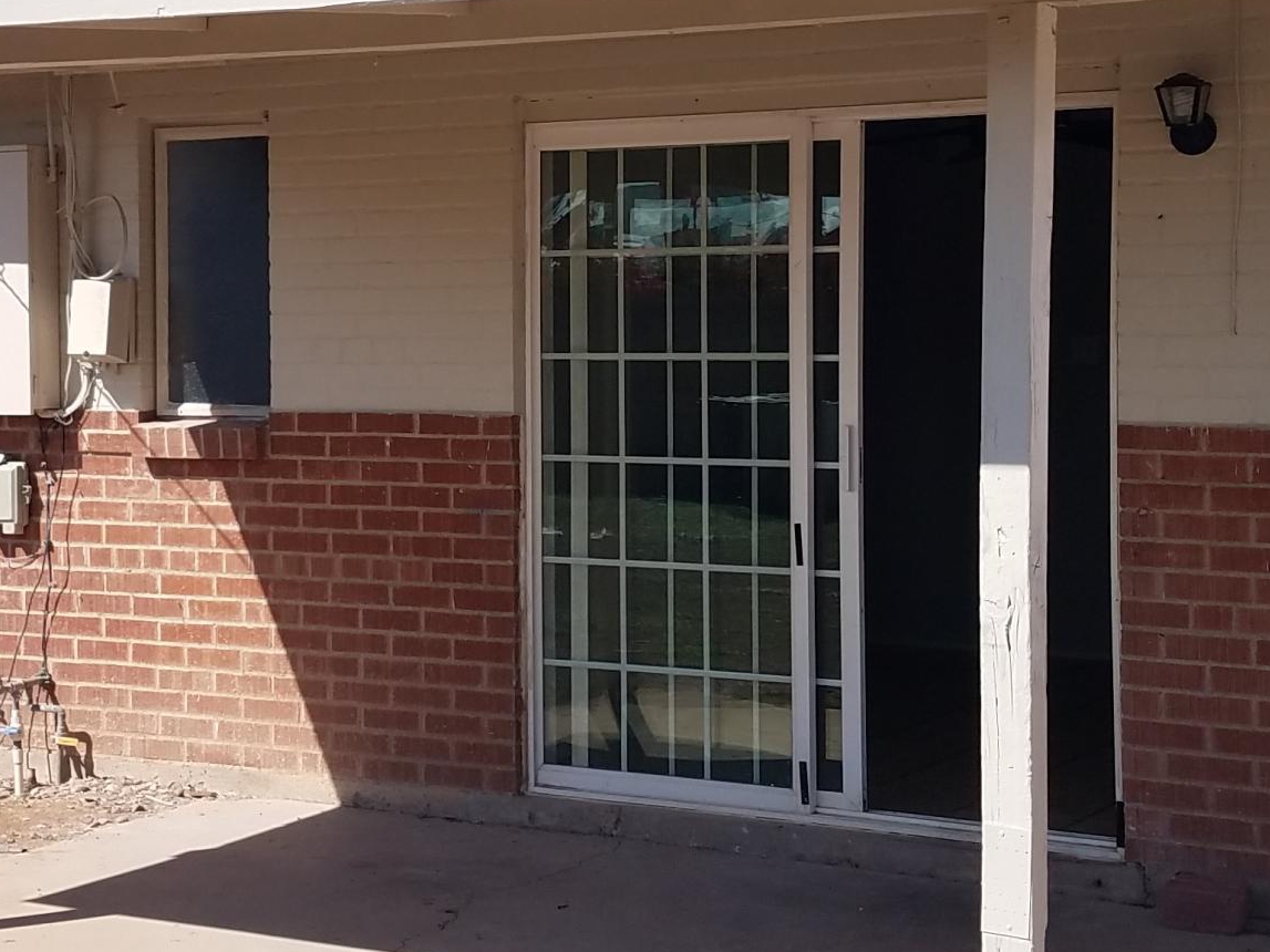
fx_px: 2495
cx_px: 621
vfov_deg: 21.5
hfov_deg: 28.6
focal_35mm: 68
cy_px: 334
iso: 40
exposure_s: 1/2408
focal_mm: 4.2
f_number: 1.7
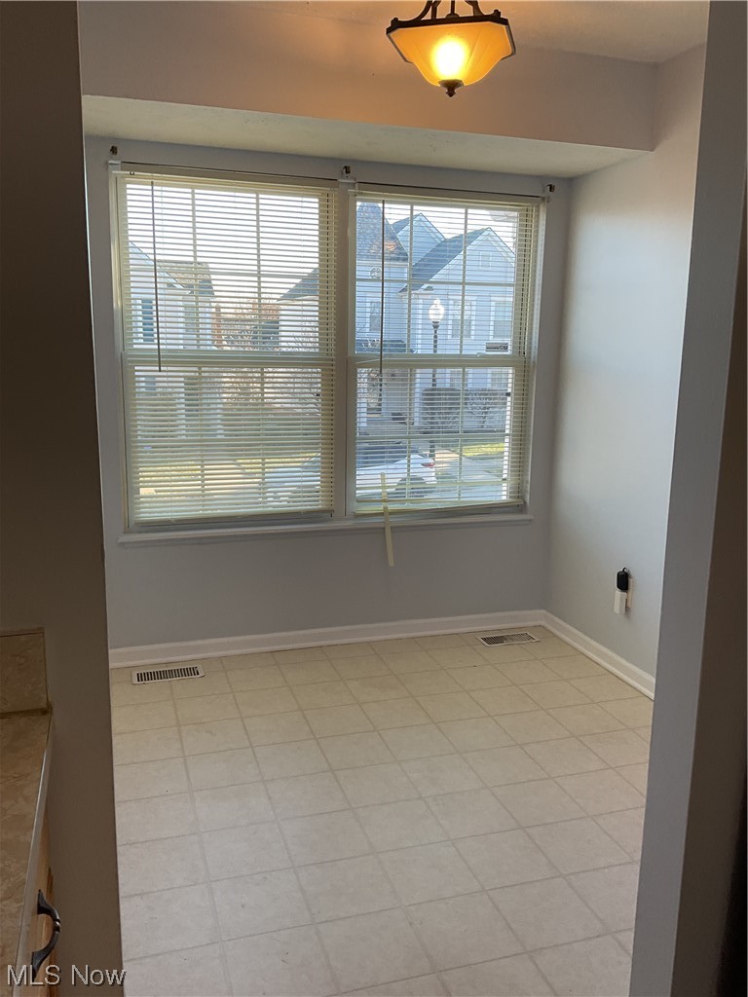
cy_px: 498
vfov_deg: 61.7
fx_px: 836
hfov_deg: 48.2
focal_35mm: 29
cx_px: 374
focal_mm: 3
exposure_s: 1/120
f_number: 1.8
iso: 32
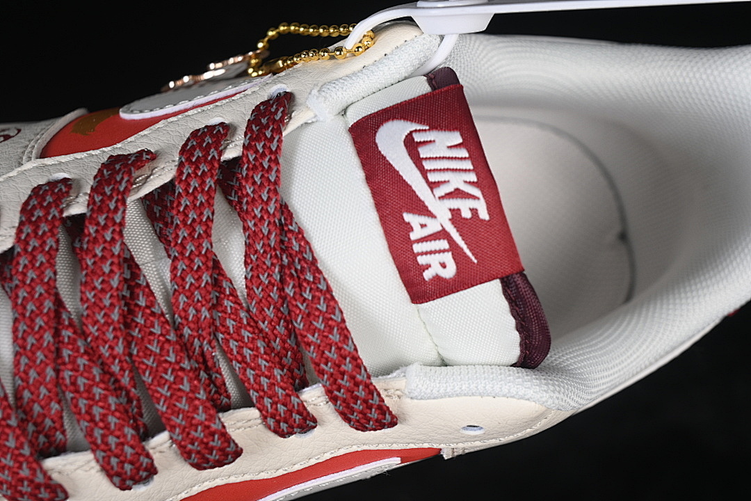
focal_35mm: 75
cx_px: 376
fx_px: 1564
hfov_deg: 27.0
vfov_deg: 18.2
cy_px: 250
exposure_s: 1/80
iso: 160
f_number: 7.1
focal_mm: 50
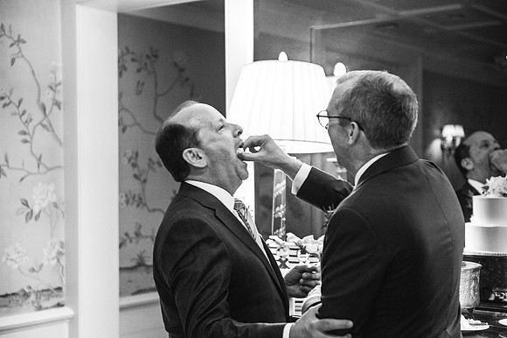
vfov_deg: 20.6
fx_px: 929
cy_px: 169
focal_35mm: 66
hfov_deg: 30.5
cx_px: 254
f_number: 2.8
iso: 1250
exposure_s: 1/60
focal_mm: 66
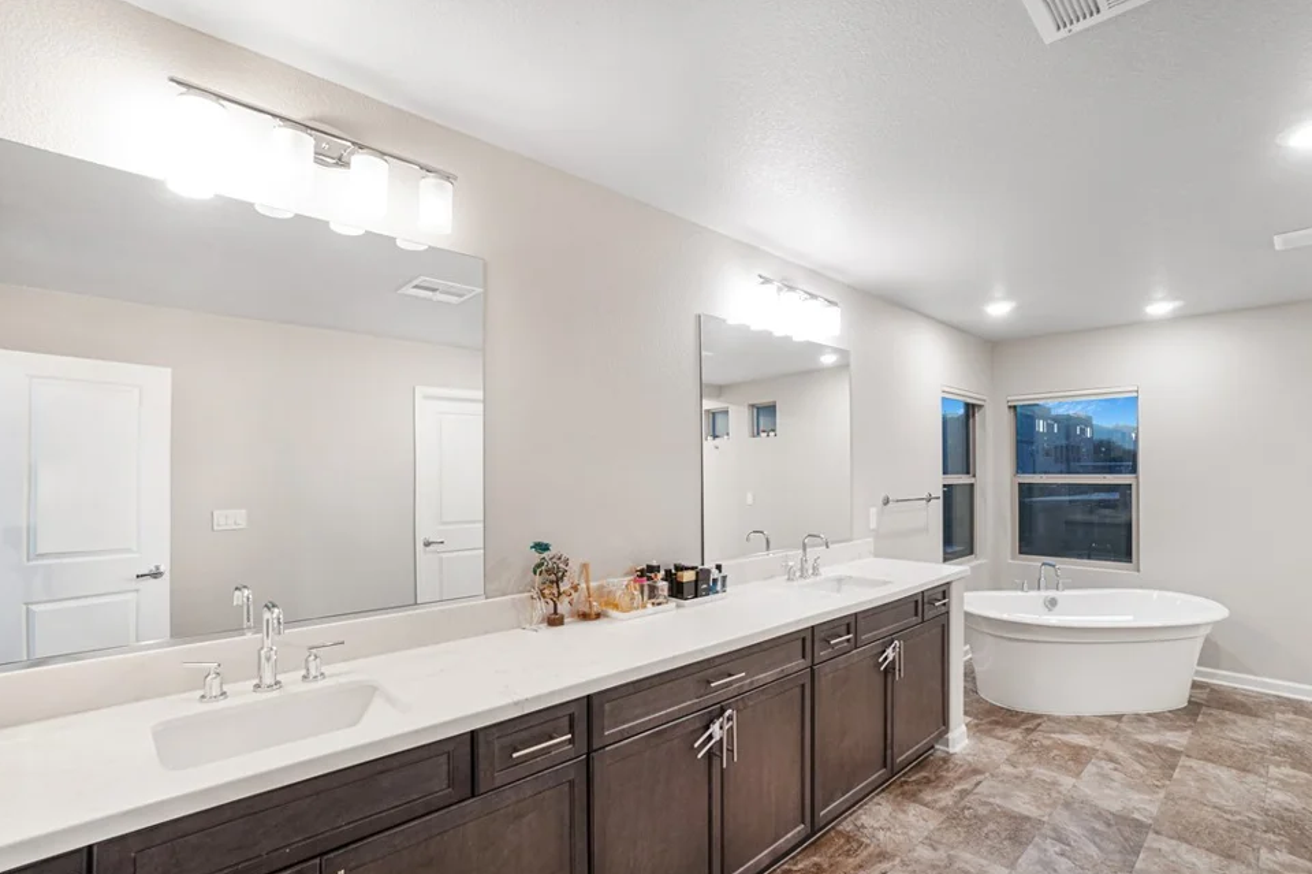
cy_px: 450
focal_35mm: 16
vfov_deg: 73.7
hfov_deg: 96.7
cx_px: 683
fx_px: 583
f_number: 8
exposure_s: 1/2.5
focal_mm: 10
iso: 400
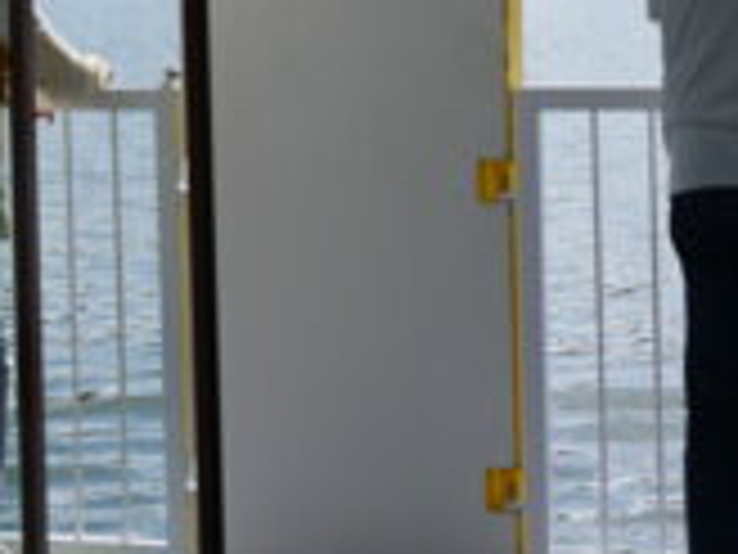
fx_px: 2921
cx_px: 594
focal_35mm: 137
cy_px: -81
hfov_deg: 14.3
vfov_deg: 10.7
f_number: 9
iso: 200
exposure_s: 1/320
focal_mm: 28
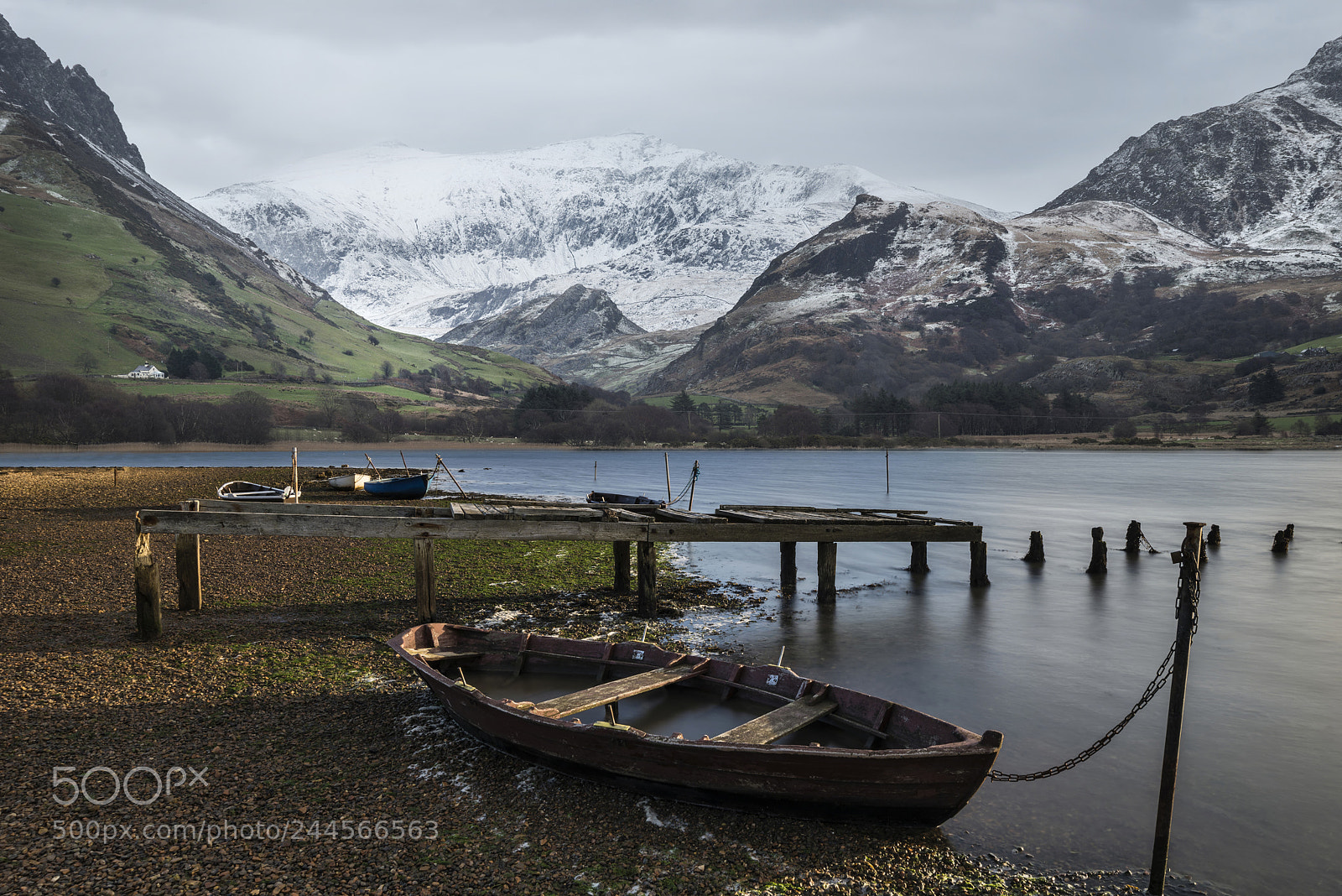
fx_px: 3170
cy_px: 448
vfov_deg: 16.1
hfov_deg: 23.9
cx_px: 671
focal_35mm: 85
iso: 50
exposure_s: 3
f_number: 11
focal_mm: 85
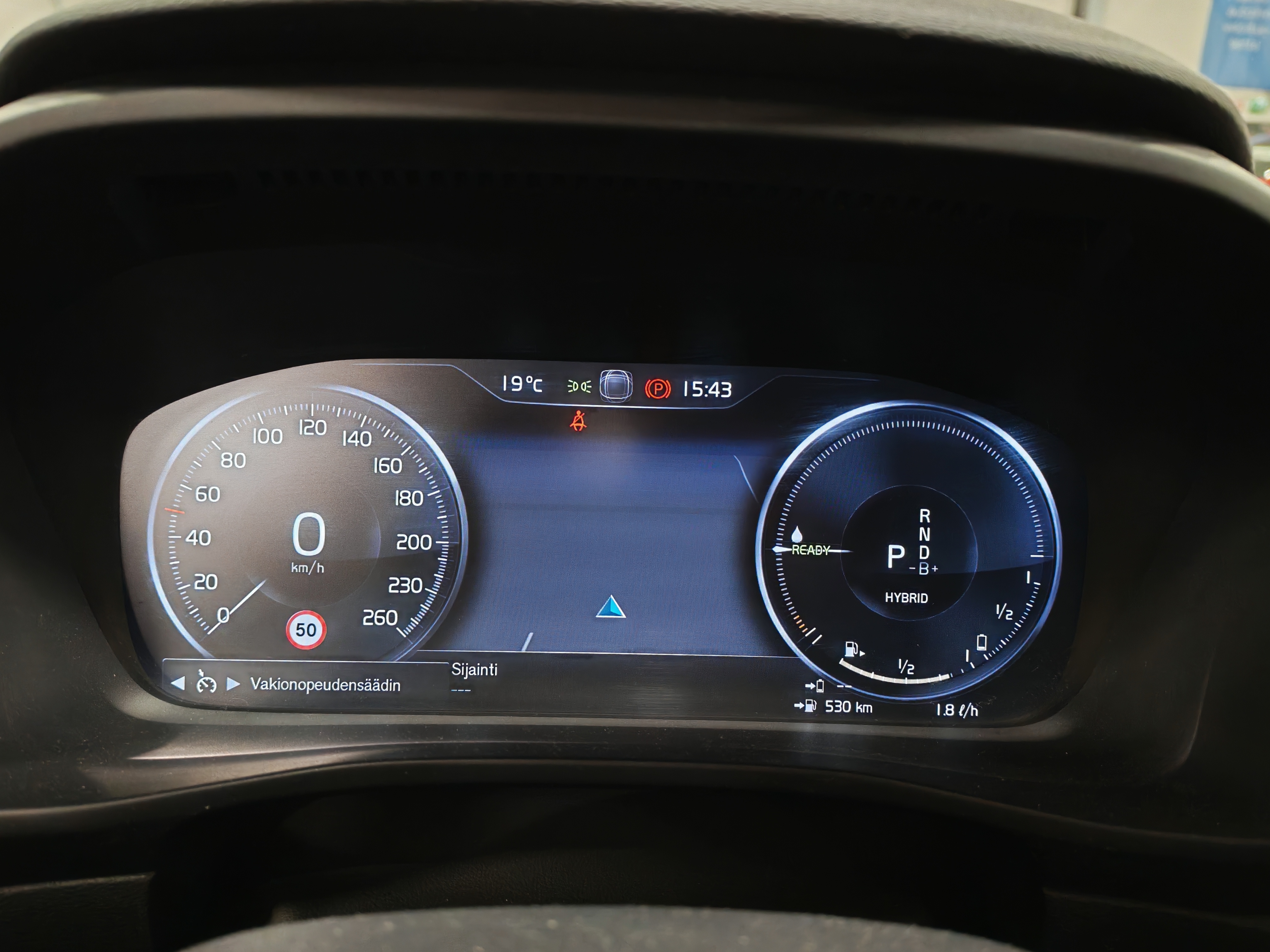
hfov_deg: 61.7
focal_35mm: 29
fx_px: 1064
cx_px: 635
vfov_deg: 48.2
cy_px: 476
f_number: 1.9
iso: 1600
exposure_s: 1/50
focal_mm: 6.12
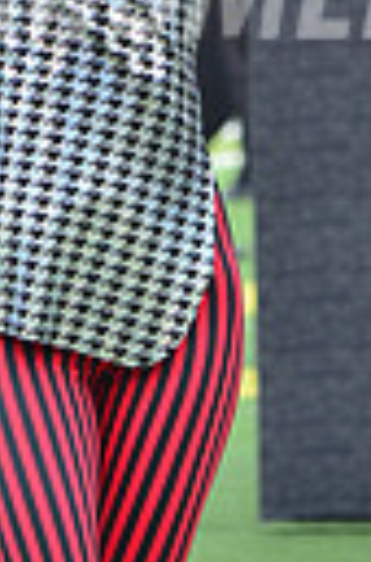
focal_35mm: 647
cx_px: -50
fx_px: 10082
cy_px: -318
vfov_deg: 3.2
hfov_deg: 2.1
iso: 200
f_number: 5.6
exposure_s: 1/640
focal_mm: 185
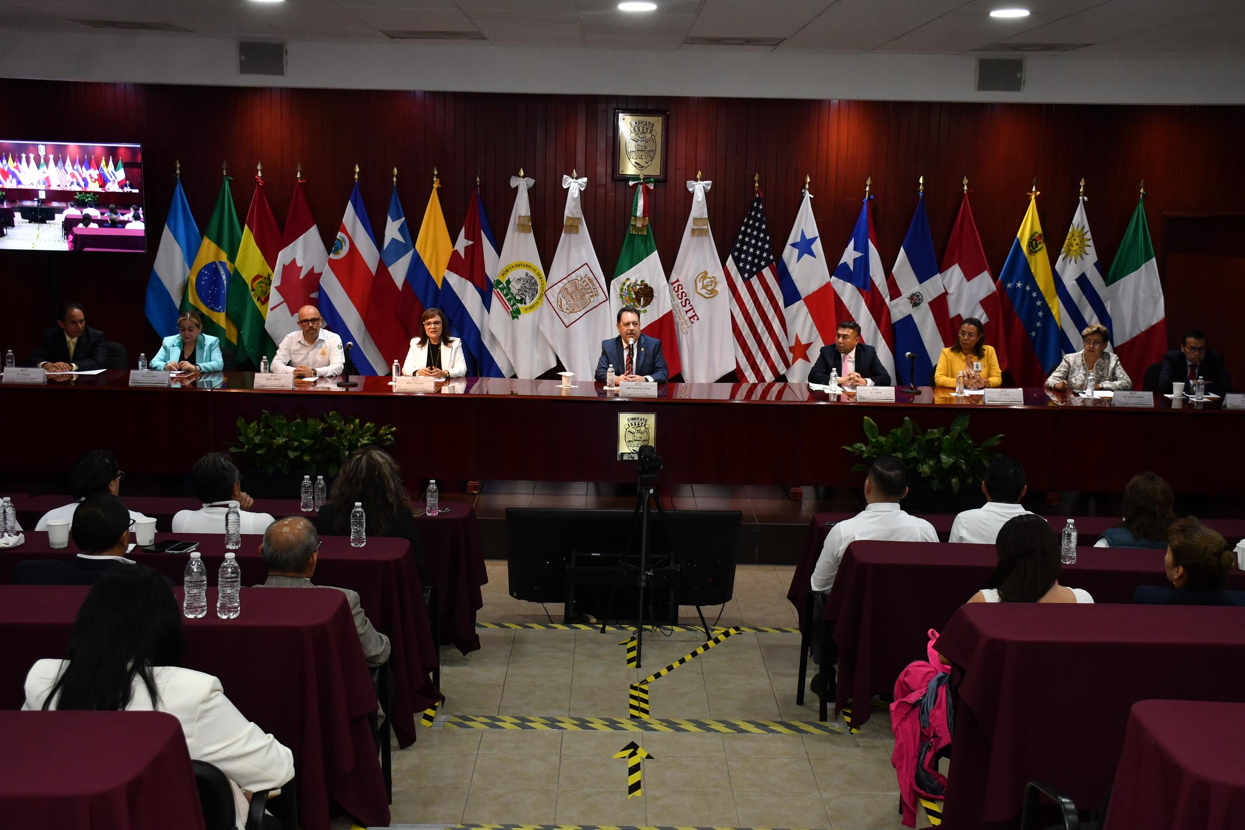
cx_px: 645
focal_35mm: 42
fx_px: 1453
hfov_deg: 46.4
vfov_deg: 31.9
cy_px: 398
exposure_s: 1/100
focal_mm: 27
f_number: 5.6
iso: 1000
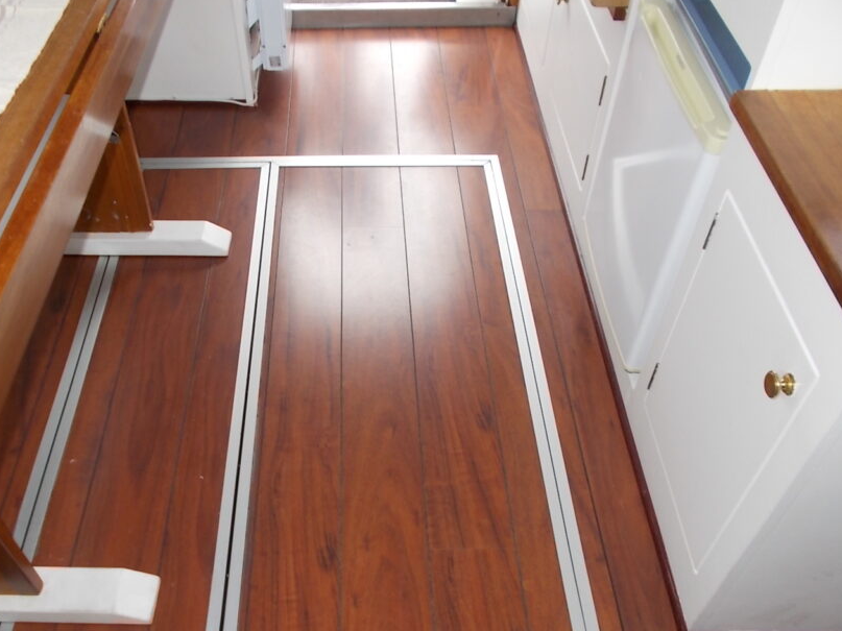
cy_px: 356
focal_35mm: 33
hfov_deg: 55.2
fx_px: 803
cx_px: 370
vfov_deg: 42.9
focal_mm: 4.6
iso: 125
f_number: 3.2
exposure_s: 1/25
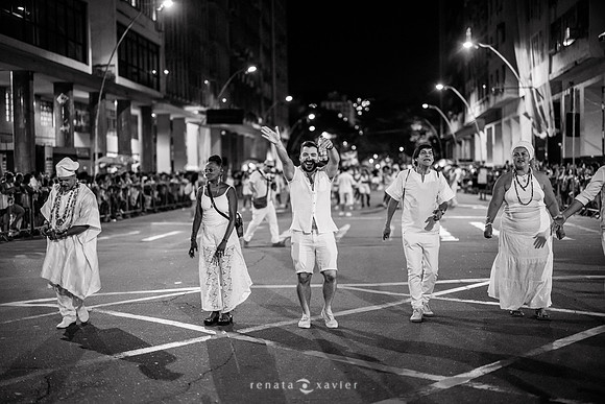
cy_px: 202
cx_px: 302
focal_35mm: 50
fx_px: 840
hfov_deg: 39.6
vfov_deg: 27.0
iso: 2000
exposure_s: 1/250
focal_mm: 50
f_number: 1.2
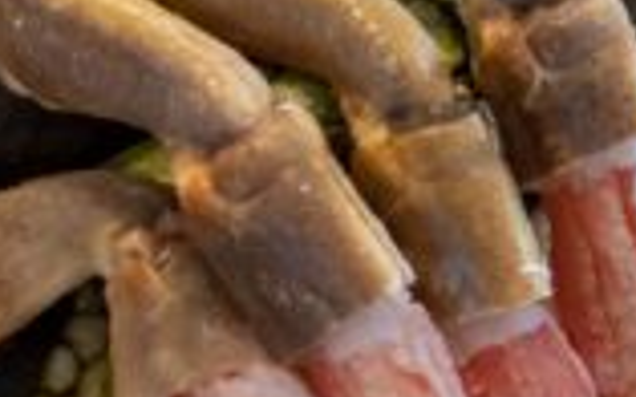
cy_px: 431
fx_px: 5753
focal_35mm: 332
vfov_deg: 3.9
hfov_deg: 6.3
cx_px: 300
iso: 1600
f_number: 5.6
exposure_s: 1/160
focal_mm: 50
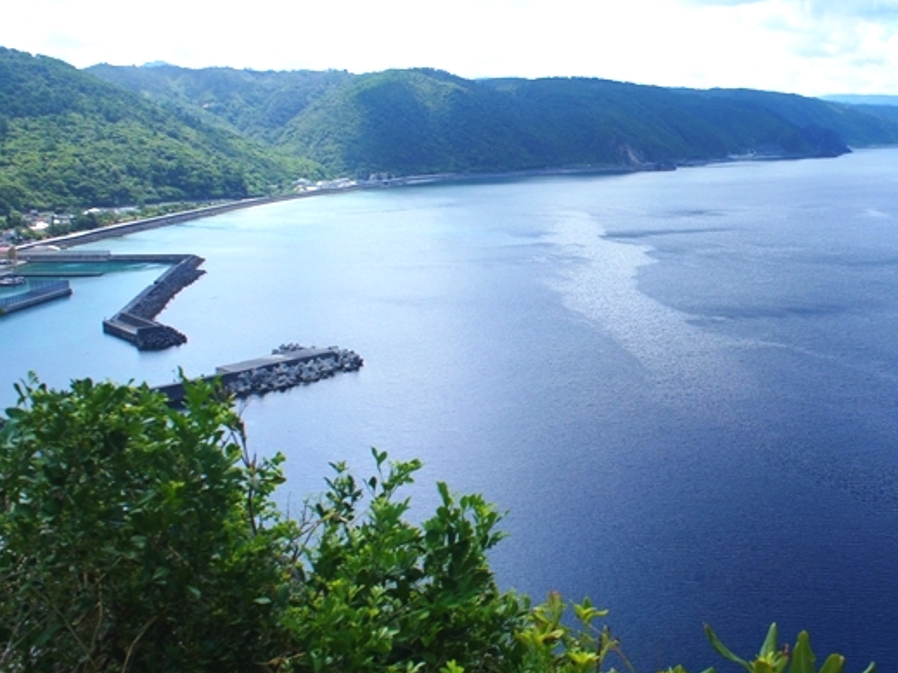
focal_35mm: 40
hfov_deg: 45.7
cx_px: 637
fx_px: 1037
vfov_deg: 35.8
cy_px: 259
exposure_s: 1/500
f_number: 7.1
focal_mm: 18
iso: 200
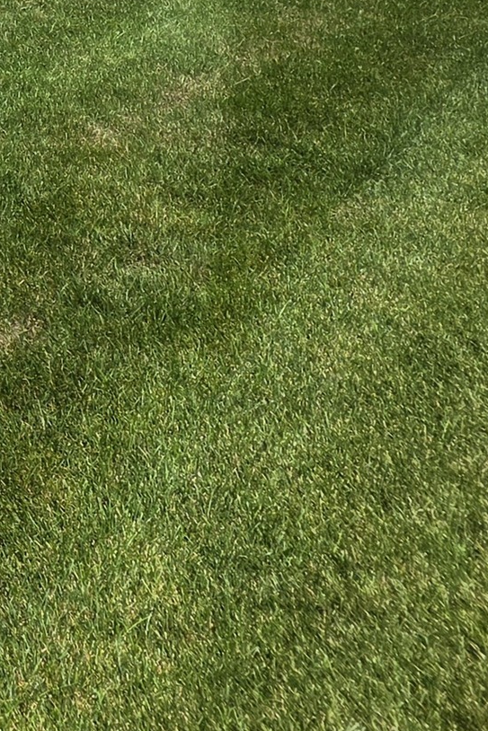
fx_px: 1036
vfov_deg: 29.8
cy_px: -251
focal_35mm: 51
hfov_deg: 15.6
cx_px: -652
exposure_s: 1/1849
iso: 32
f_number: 1.9
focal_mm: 2.2
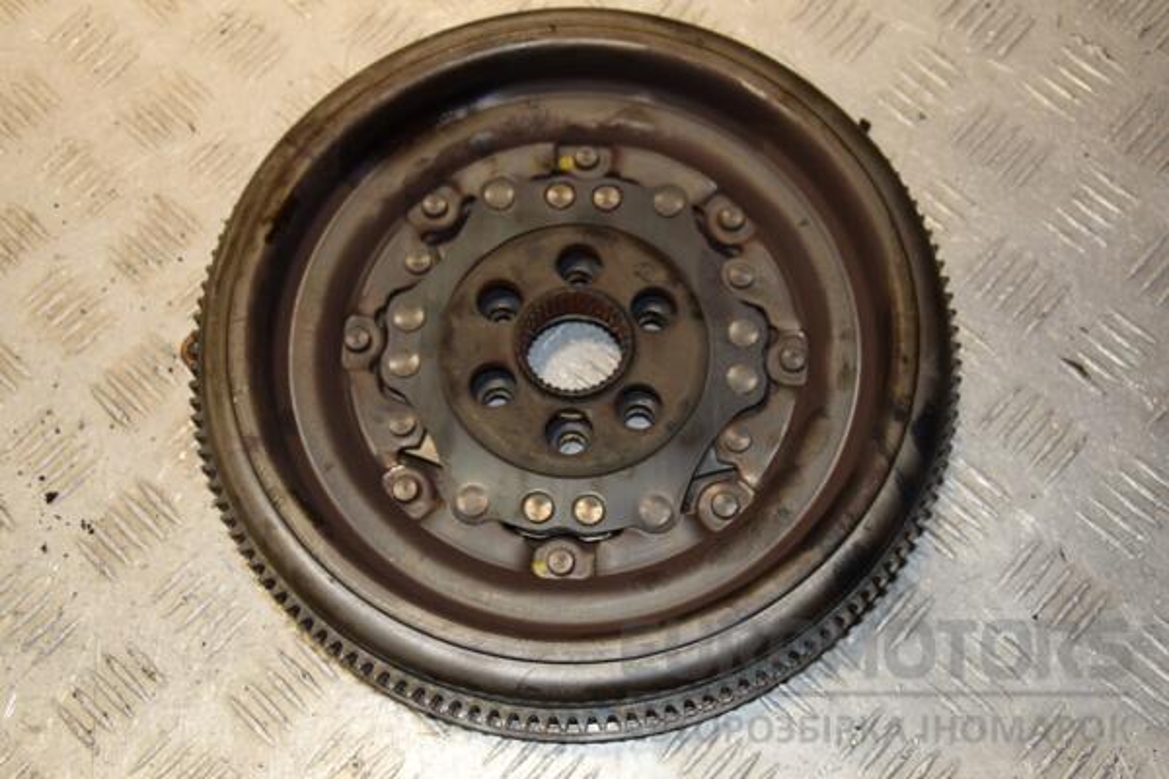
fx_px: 1559
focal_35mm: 48
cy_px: 390
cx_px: 584
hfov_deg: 41.1
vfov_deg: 28.1
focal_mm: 32
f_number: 5.6
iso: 800
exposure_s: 1/200
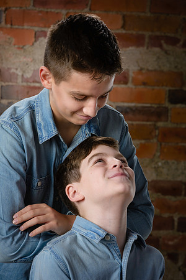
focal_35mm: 200
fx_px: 1550
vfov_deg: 10.3
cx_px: 93
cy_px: 140
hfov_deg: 6.9
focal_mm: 200
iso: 100
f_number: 9
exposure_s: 1/160
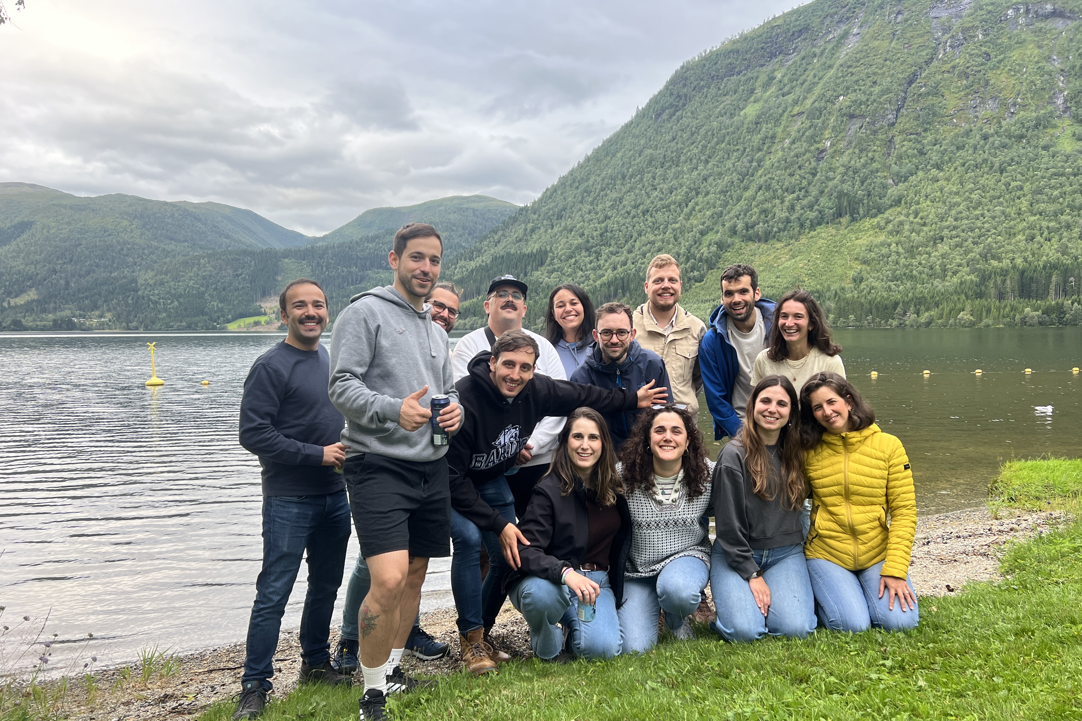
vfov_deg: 46.4
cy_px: 379
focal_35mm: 28
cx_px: 549
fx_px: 841
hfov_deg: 65.5
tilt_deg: -3.6
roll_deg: +0.5
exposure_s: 1/207
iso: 50
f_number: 1.5
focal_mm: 5.7
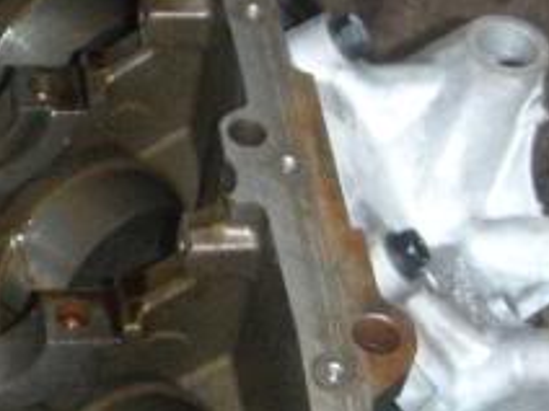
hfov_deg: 14.7
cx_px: -10
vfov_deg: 11.2
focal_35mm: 132
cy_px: 127
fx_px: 2093
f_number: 3.8
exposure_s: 1/60
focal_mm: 5.9
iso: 400
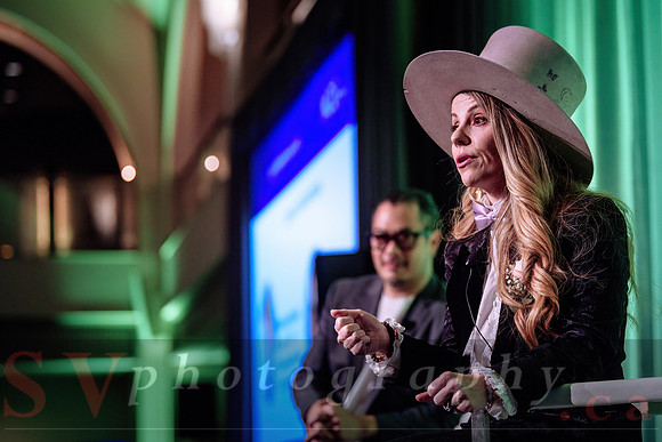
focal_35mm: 105
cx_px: 347
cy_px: 198
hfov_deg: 19.5
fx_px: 1931
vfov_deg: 13.0
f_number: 2.8
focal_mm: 95
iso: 1250
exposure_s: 1/250
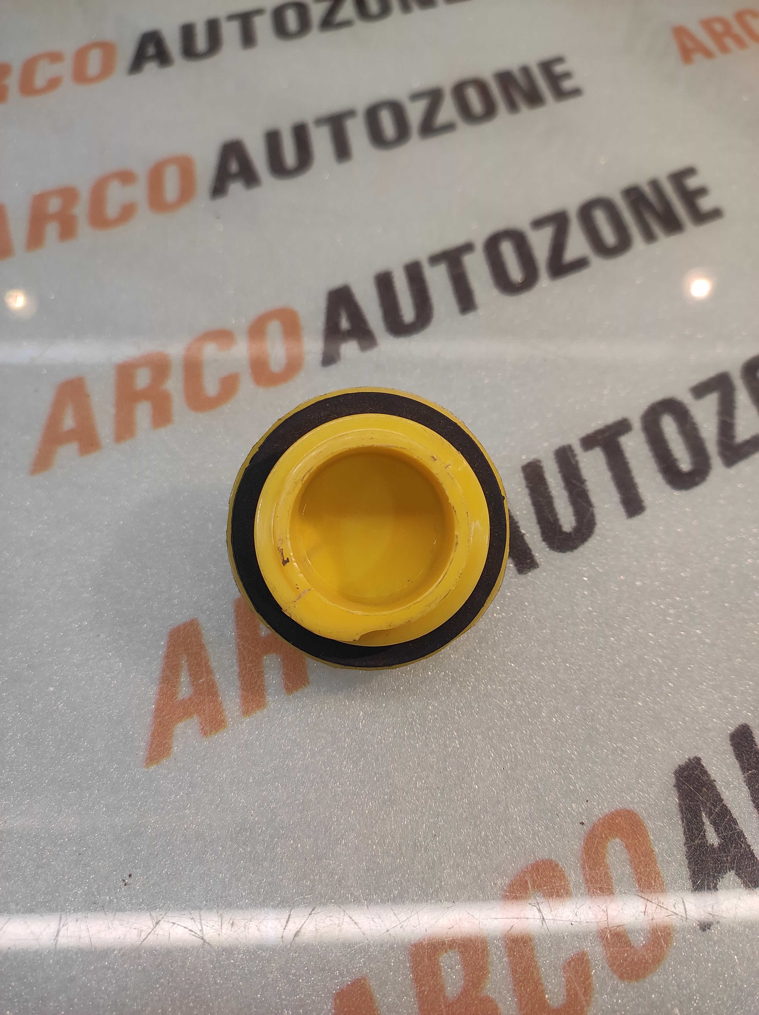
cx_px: 380
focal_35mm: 17
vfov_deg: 91.1
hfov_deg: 74.6
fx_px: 498
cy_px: 508
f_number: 1.79
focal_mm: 4.74
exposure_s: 1/50
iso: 158
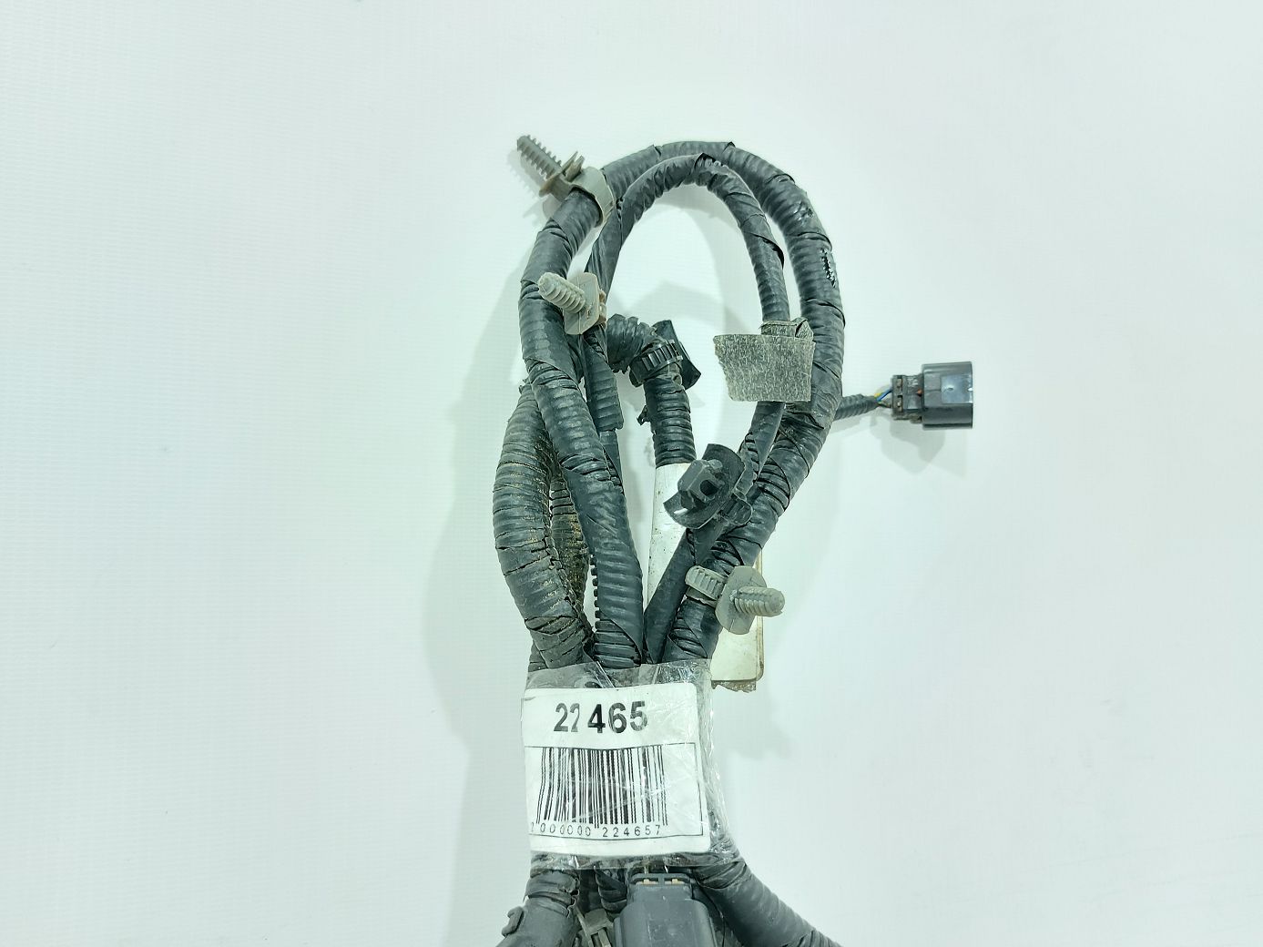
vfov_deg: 56.8
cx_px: 632
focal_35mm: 24
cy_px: 474
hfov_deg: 71.6
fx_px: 876
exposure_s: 1/50
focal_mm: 5.23
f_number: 1.8
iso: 200
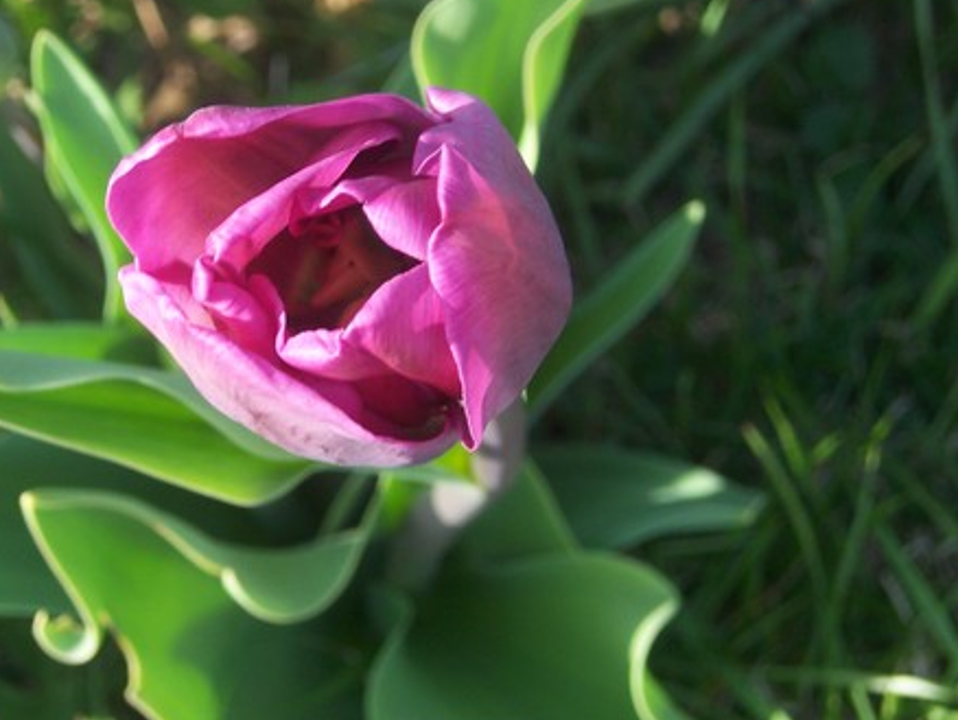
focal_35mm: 101
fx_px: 2797
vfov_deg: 14.7
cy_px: 305
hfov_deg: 19.4
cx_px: 370
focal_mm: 13.5
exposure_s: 1/90
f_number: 4.8
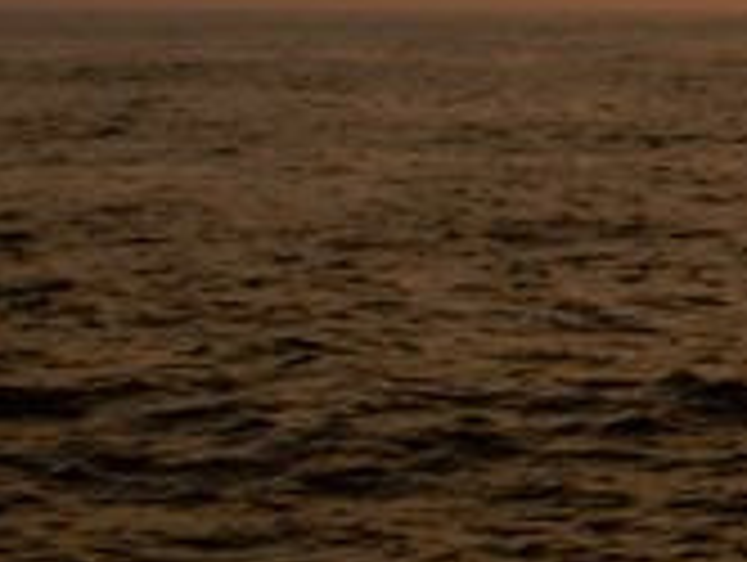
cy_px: -83
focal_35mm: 193
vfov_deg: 7.7
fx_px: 4171
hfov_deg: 9.1
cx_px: 1886
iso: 50
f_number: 2.9
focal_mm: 6.3
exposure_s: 1/575
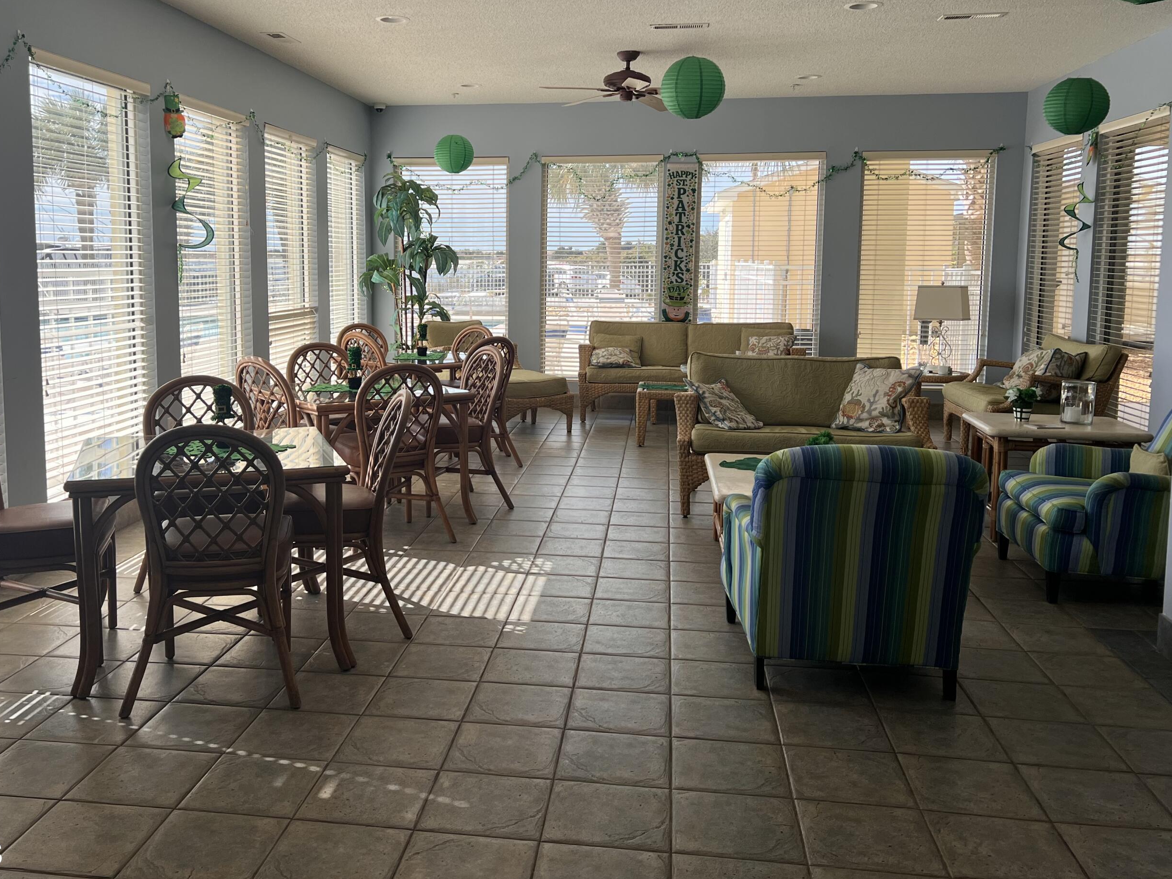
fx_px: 1083
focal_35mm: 32
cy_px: 363
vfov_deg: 44.0
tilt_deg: -6.5
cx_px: 493
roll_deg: -0.1
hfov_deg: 56.5
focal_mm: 5.7
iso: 50
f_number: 1.5
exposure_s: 1/1488
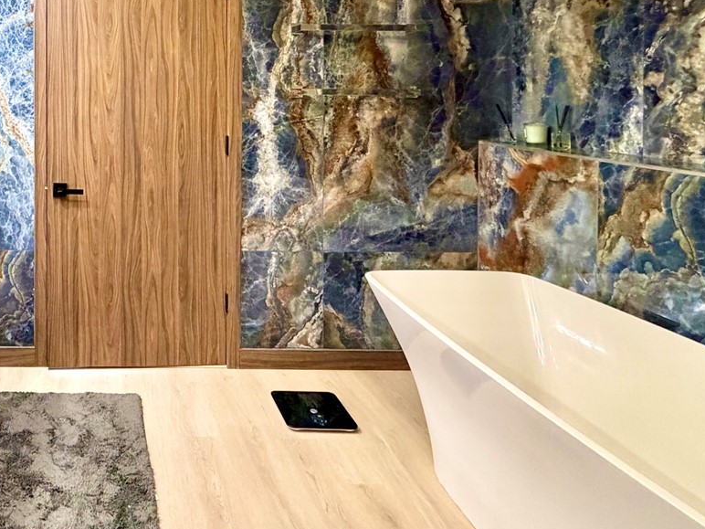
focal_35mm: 29
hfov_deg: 54.8
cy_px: 90
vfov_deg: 45.3
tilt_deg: -0.9
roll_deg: +0.3
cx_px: 89
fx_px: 591
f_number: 2.2
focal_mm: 2.22
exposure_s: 1/60
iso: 320
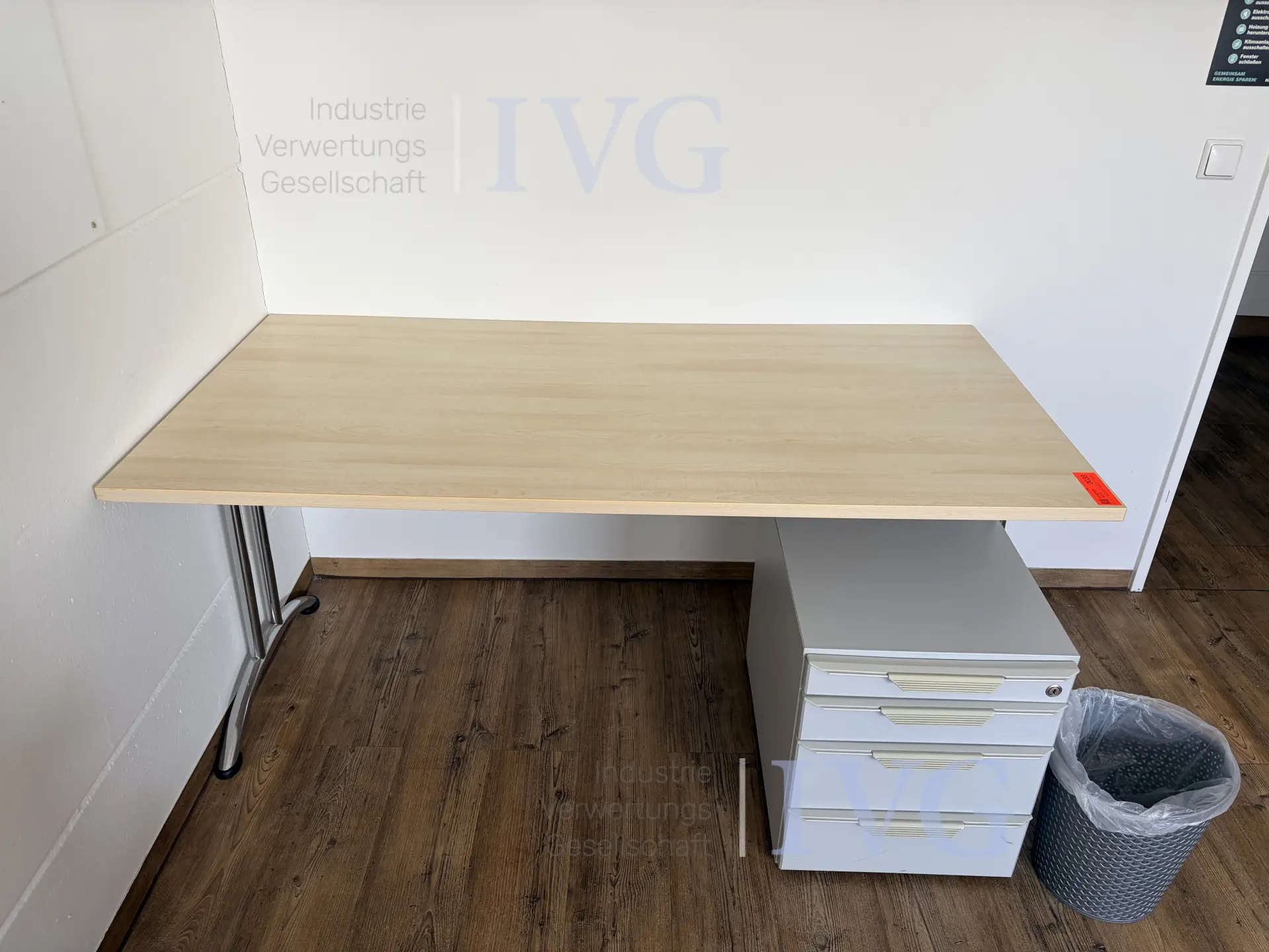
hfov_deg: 67.3
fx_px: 953
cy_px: 476
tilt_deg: -29.1
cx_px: 634
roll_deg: -0.5
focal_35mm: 26
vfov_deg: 53.1
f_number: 1.6
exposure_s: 1/121
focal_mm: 5.96
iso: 50
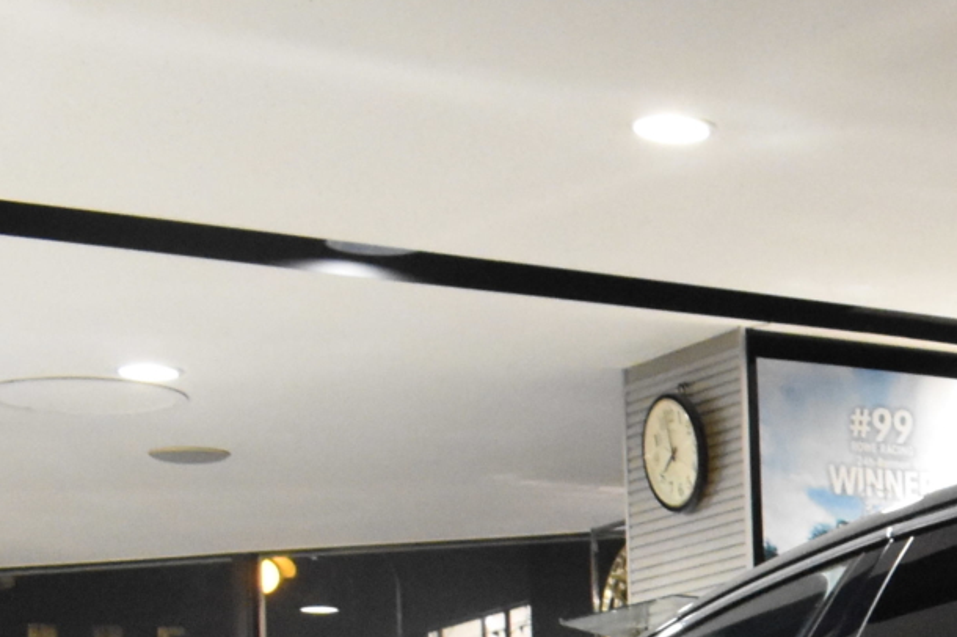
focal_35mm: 126
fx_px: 3348
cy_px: 1057
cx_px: 1760
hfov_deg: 14.2
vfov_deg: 10.4
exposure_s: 1/30
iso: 4000
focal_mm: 20
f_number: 8
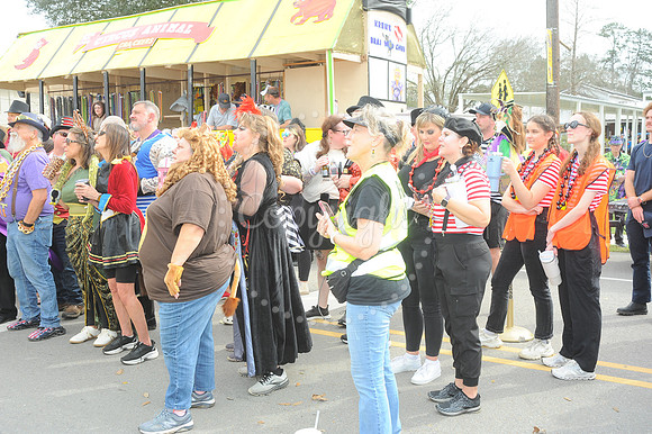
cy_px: 217
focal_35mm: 75
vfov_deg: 18.2
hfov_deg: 27.0
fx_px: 1358
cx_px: 326
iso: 250
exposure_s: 1/100
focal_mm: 75
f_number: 9
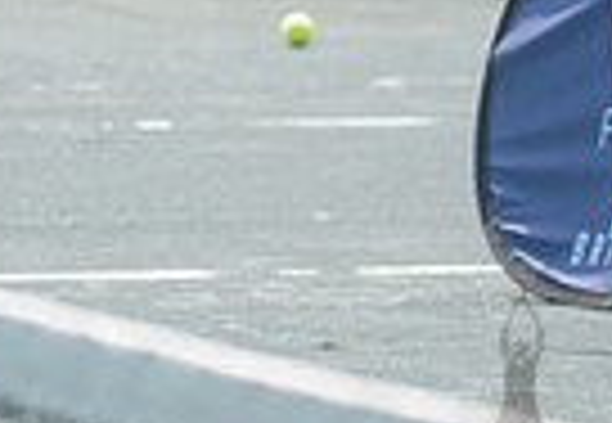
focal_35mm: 871
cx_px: 670
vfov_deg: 1.6
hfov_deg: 2.3
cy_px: -224
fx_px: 14975
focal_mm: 170
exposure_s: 1/1250
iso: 250
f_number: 4.5
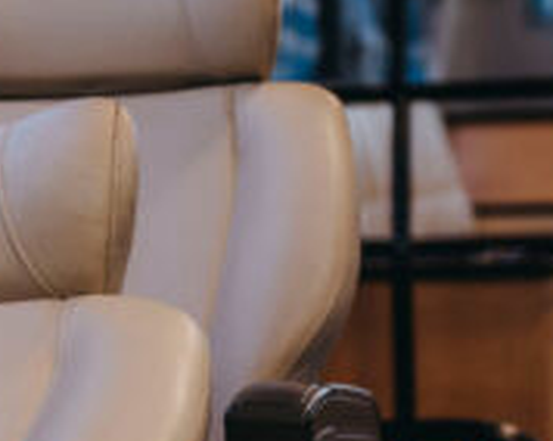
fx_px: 2992
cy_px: 407
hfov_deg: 10.4
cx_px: -74
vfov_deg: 8.4
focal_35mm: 183
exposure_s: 1/125
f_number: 2
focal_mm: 50
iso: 320
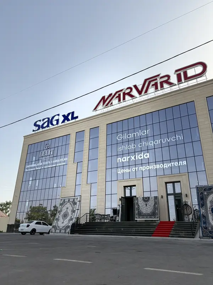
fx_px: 213
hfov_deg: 53.1
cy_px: 142
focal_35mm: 26
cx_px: 106
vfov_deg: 67.3
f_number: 1.6
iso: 50
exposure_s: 1/3623
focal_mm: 5.96
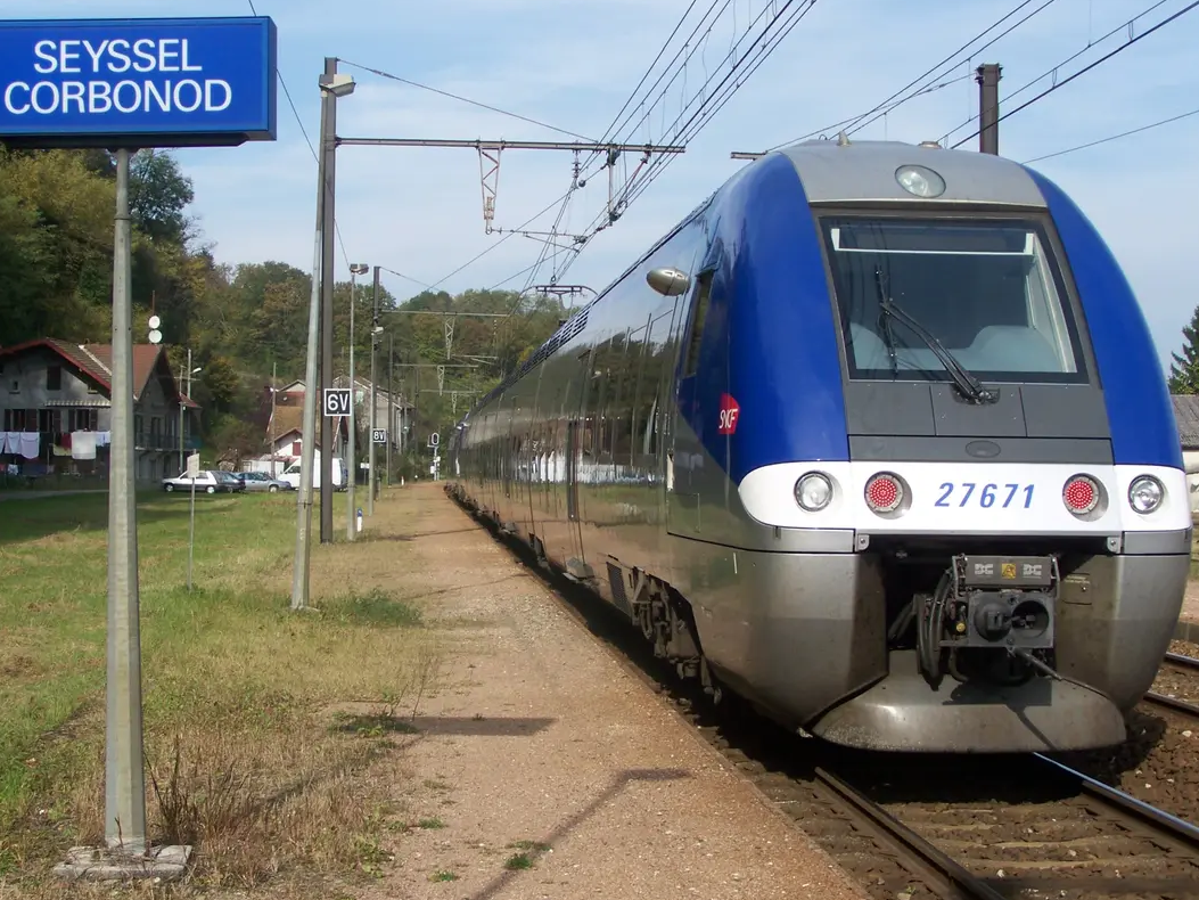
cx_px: 560
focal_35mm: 62
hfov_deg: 31.2
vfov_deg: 23.7
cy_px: 425
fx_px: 2148
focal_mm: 8.5
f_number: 4.5
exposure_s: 1/400
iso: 64
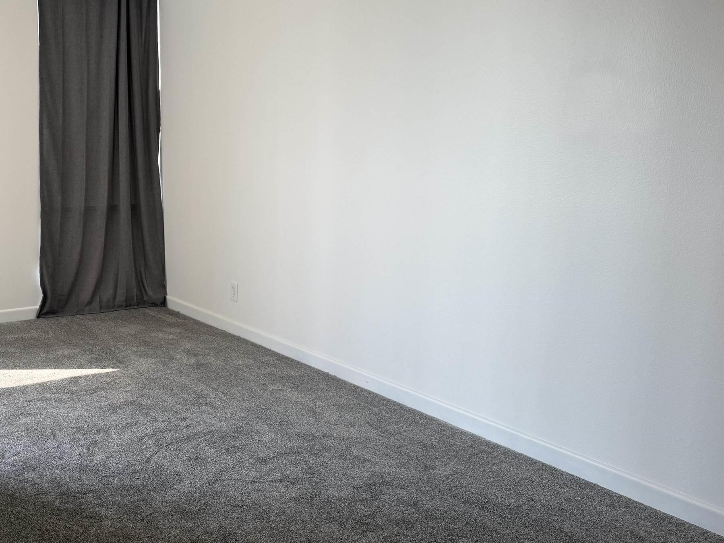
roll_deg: +0.8
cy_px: 238
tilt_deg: -7.5
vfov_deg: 35.1
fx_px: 858
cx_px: 174
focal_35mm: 41
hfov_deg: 44.1
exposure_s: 1/154
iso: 64
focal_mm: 6.76
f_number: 1.78
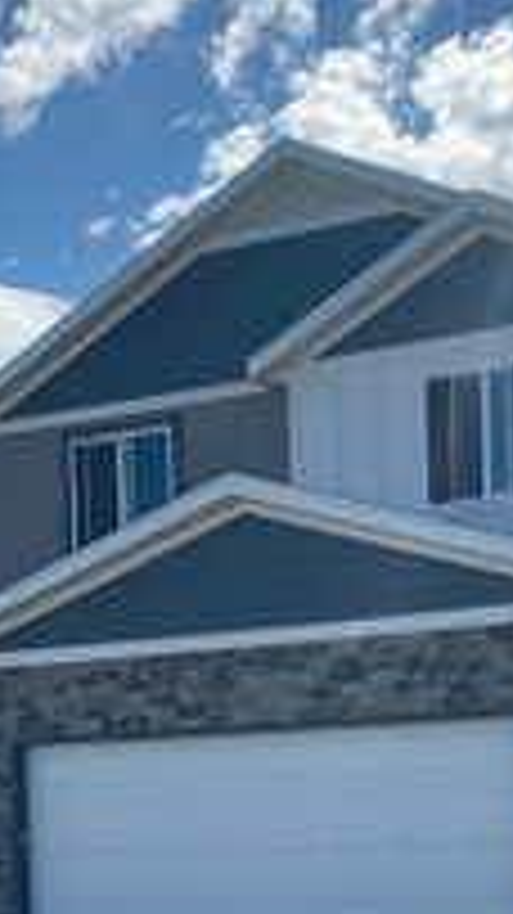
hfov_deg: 18.0
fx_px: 1622
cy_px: 896
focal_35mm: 67
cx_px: 216
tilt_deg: -1.4
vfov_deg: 29.5
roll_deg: +1.0
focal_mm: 4.25
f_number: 1.8
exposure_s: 1/4444
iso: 32
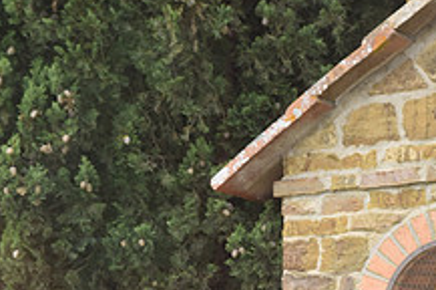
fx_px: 2007
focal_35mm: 166
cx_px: 99
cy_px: 524
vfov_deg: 8.0
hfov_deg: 12.4
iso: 900
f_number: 8
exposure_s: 1/250
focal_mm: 62
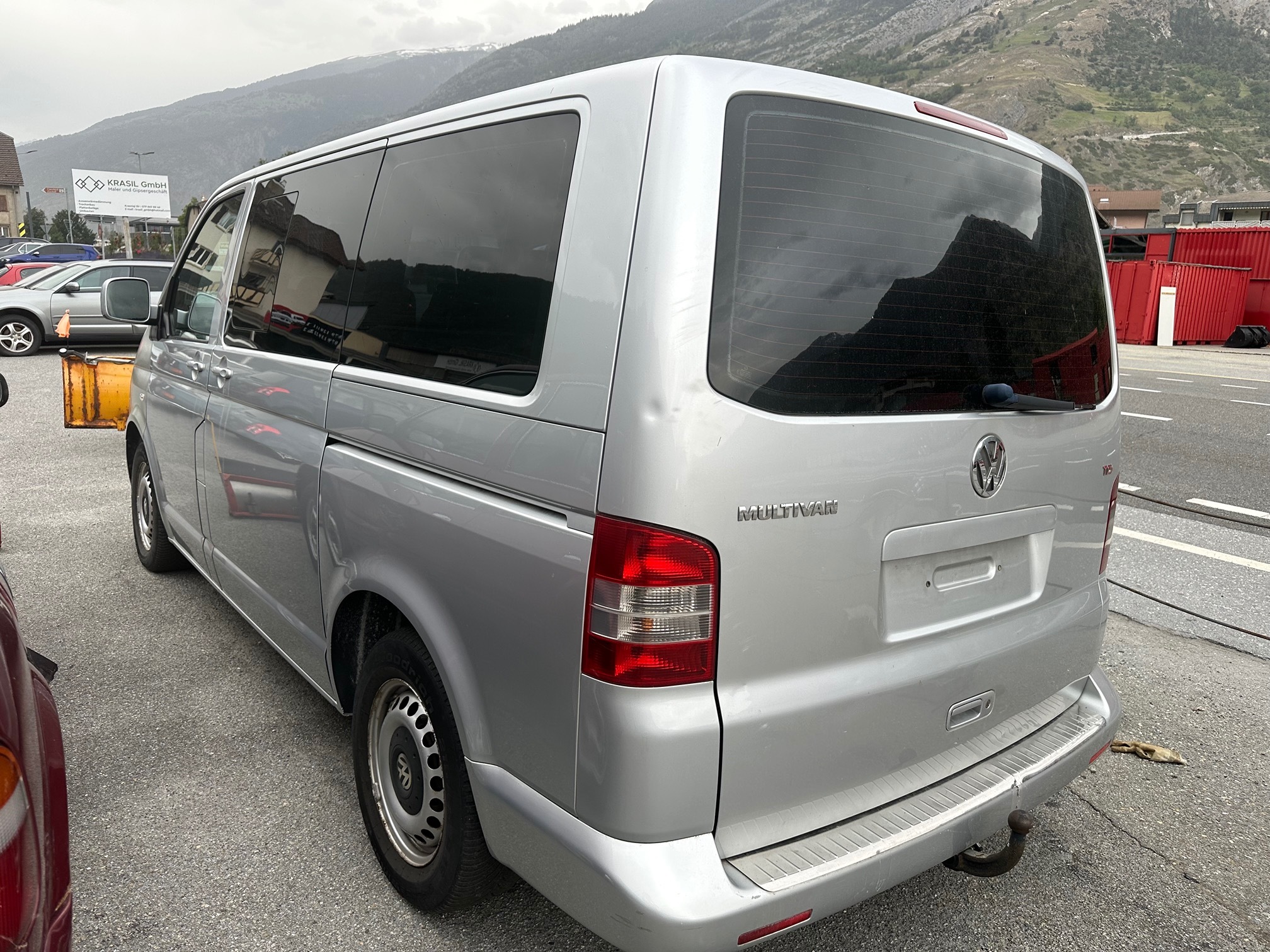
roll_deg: -2.2
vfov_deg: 56.8
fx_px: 881
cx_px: 635
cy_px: 476
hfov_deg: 71.6
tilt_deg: -12.4
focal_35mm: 24
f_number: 1.78
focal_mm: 6.86
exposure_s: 1/182
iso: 64
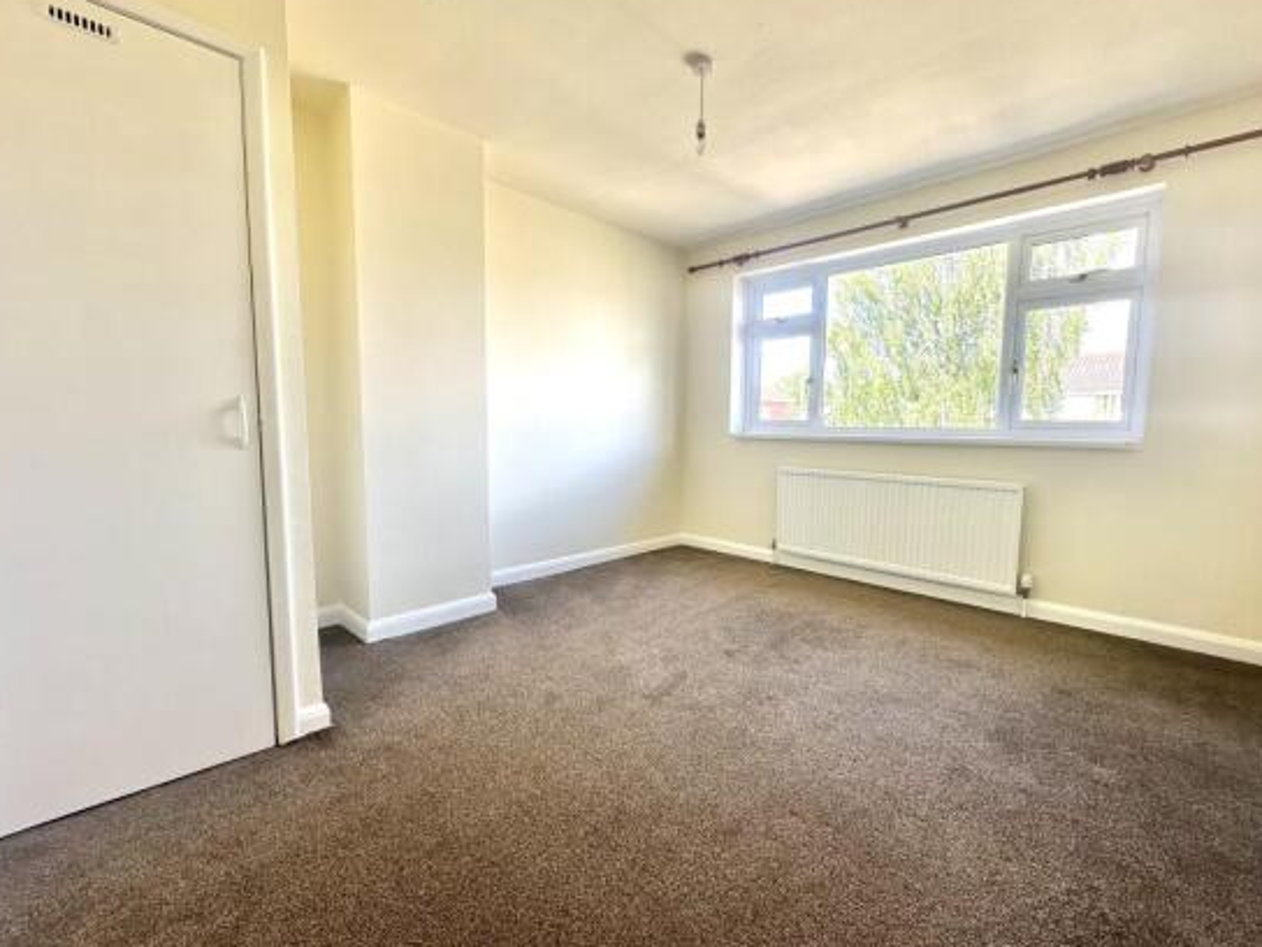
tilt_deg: -5.7
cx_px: 651
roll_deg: -0.7
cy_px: 475
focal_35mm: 15
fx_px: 547
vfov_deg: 81.7
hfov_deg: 98.1
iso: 40
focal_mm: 2.22
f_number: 2.2
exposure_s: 1/104
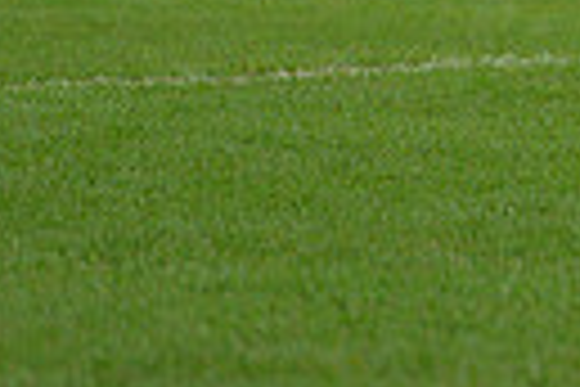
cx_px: 1205
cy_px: -421
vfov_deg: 1.5
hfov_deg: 2.3
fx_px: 14483
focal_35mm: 899
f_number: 2.8
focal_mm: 200
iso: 1250
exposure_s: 1/500
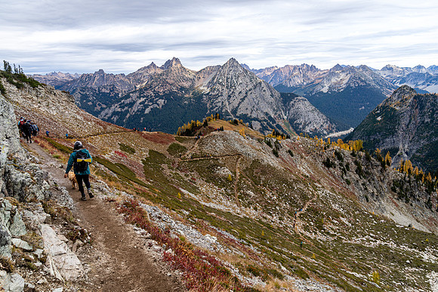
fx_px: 292
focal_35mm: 24
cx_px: 219
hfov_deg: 73.7
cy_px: 146
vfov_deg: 53.2
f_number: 4.5
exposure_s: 1/200
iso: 100
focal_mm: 24
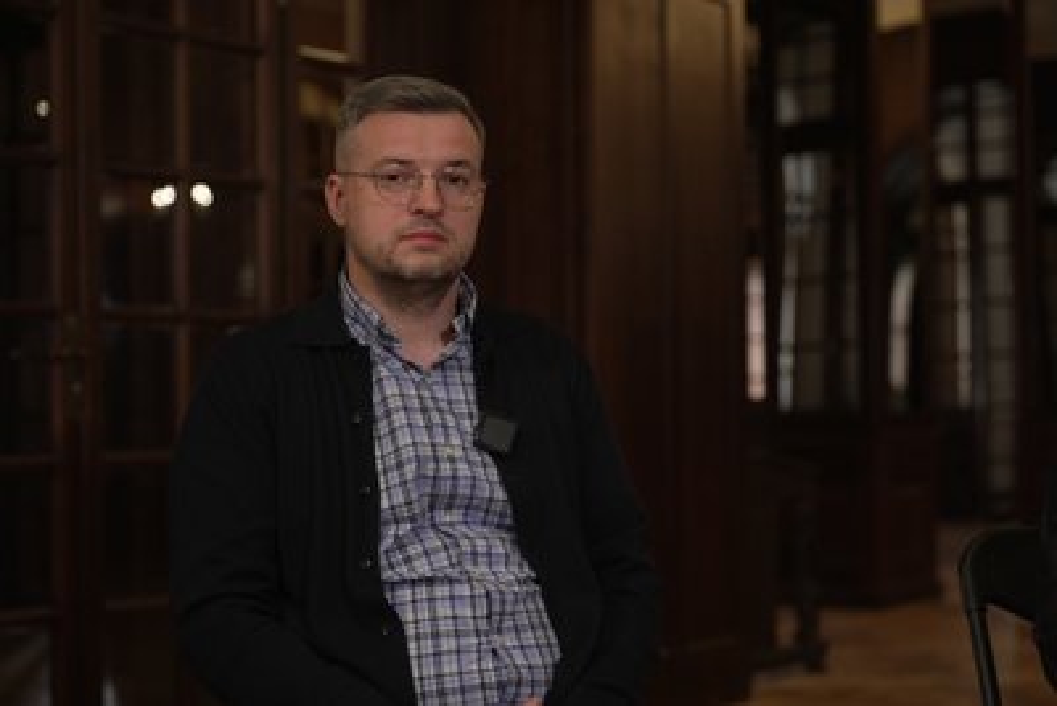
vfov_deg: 22.3
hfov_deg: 32.9
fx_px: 1792
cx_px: 528
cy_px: 353
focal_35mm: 61
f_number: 2.8
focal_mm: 61
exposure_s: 1/125
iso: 500
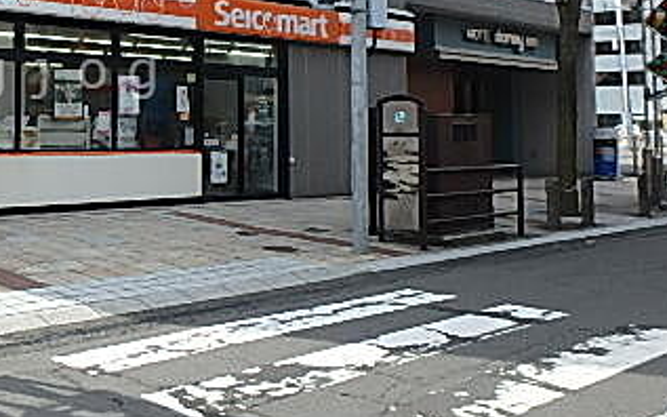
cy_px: 74
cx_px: 23
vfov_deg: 27.9
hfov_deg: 39.8
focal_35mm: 45
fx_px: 818
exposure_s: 1/640
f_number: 3.5
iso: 125
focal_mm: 3.7
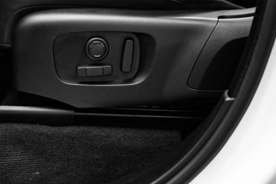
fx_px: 567
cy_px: 56
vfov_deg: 18.4
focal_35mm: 74
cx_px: 98
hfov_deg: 27.2
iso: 500
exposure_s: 1/200
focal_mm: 52
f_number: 2.8
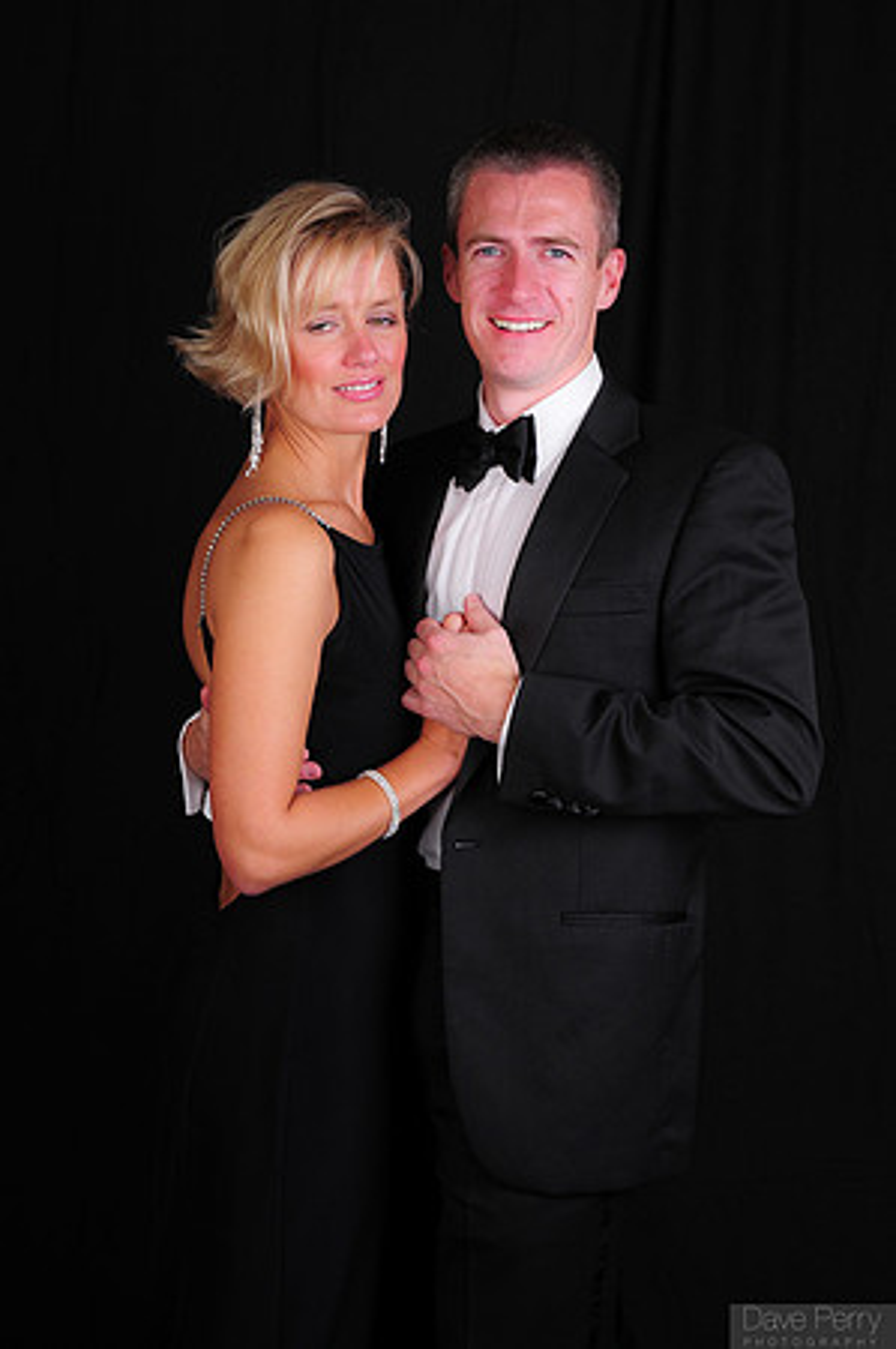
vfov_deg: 37.9
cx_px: 448
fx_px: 1964
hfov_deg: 25.7
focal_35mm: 52
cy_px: 674
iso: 200
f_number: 8
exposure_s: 1/125
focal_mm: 35
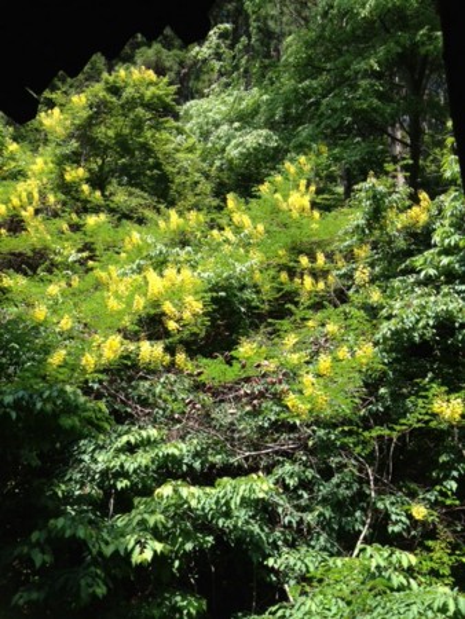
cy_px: 310
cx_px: 232
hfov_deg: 40.7
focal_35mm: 35
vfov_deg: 52.6
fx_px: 626
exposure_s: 1/464
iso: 50
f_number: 2.4
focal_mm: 4.28
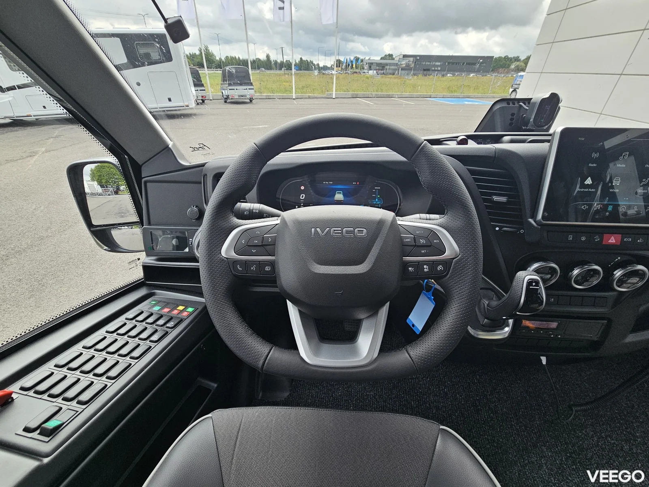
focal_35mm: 13
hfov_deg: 106.2
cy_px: 244
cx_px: 324
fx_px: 244
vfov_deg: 89.9
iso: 50
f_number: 2.2
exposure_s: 1/329
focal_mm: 2.2
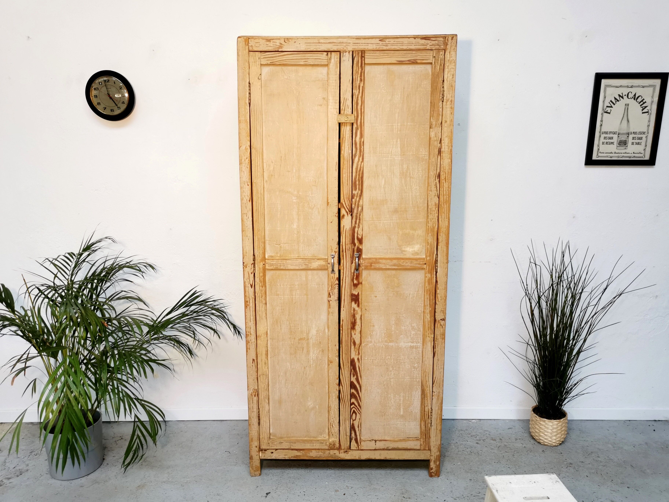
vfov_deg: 51.4
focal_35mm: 27
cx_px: 334
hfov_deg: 65.3
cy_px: 251
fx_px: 522
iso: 200
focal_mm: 5.58
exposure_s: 1/100
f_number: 1.8
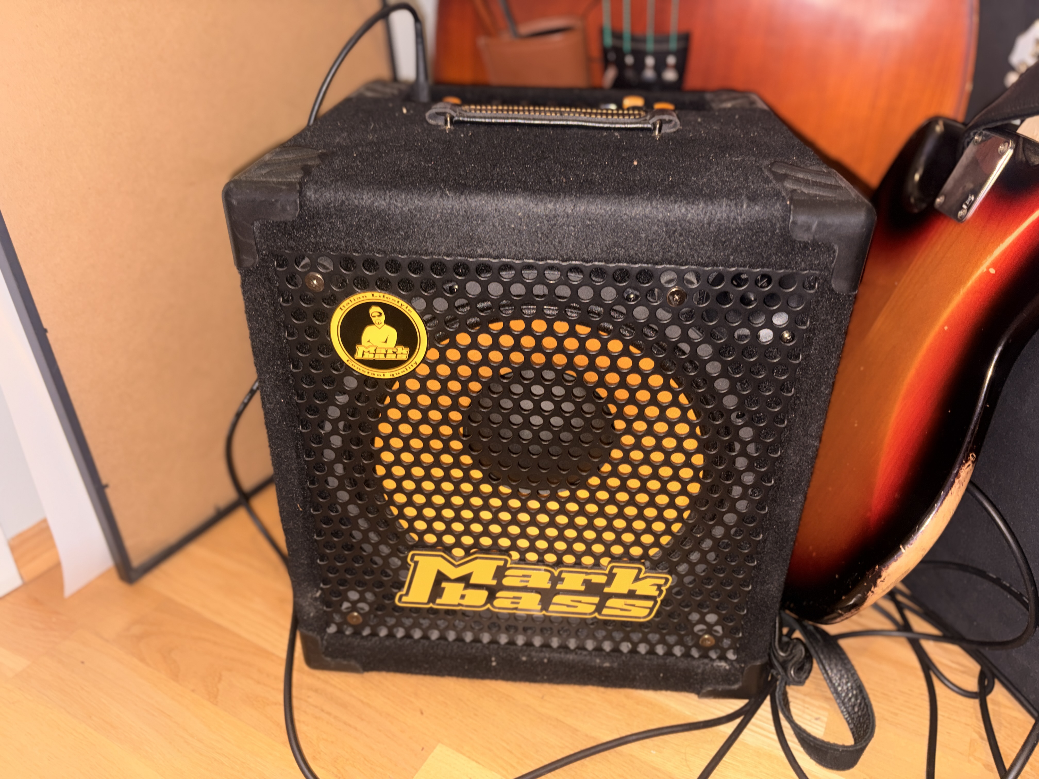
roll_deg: -0.9
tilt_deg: -29.4
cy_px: 390
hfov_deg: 67.3
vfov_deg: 53.1
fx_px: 780
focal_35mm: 26
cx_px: 520
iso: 64
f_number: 1.6
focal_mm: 5.96
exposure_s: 1/5
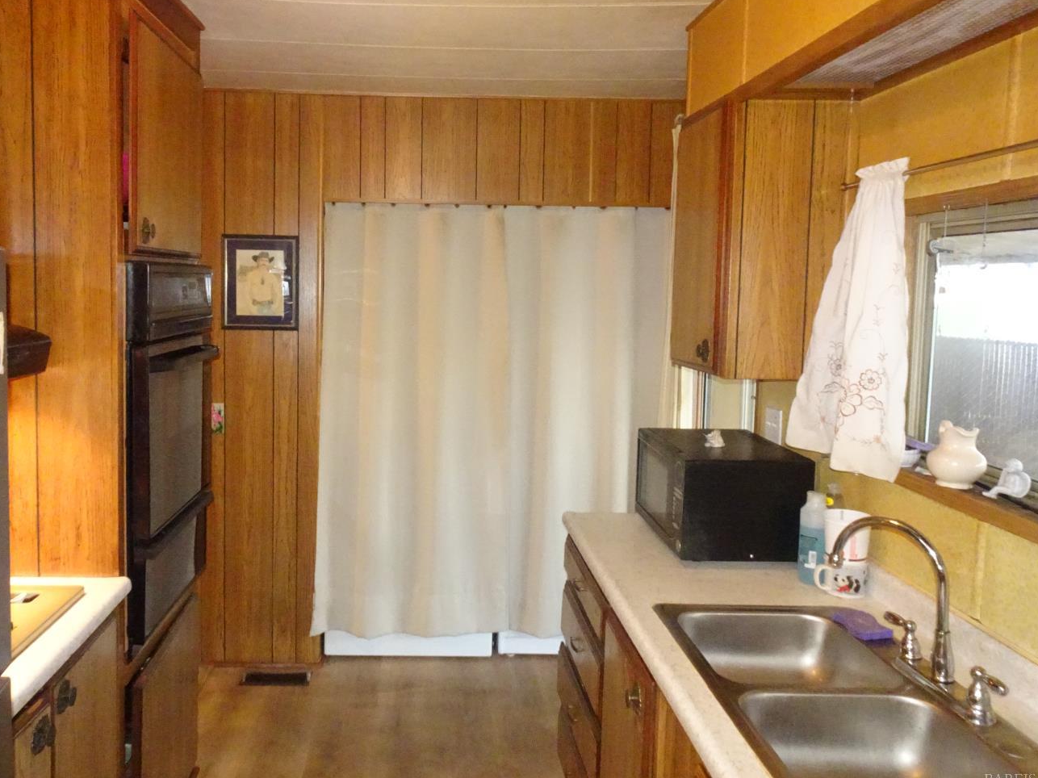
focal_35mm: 28
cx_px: 445
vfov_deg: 49.7
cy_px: 355
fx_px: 839
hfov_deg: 63.2
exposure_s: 1/30
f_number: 3.5
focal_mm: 4.1
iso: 1600
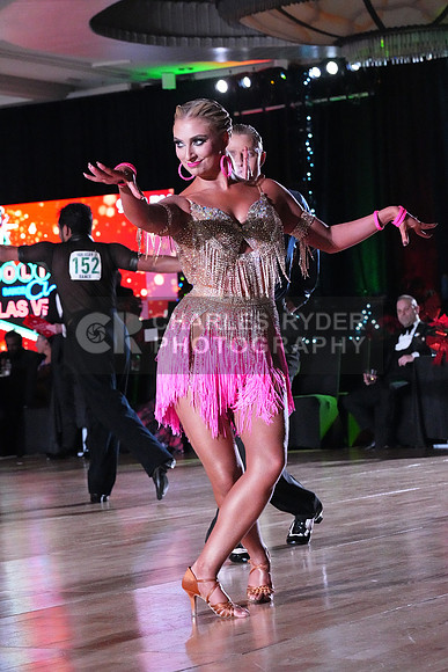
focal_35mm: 99
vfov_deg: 20.6
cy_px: 336
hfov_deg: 13.8
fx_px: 1847
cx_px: 224
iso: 25600
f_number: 8
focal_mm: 99
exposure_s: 1/400
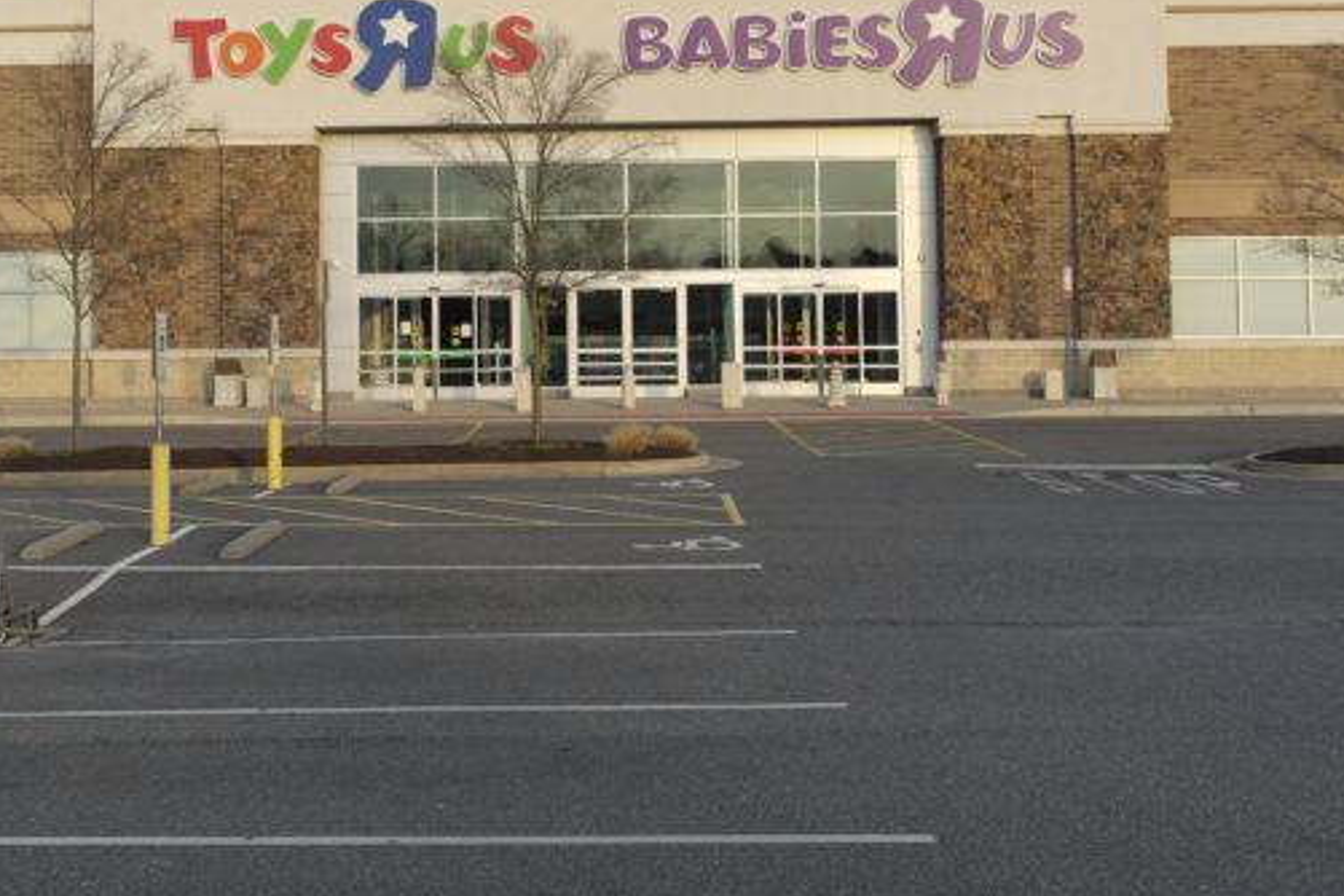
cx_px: 571
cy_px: 239
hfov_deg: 42.6
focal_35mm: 46
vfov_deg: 28.9
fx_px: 1717
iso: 100
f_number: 5
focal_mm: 20
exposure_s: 1/160
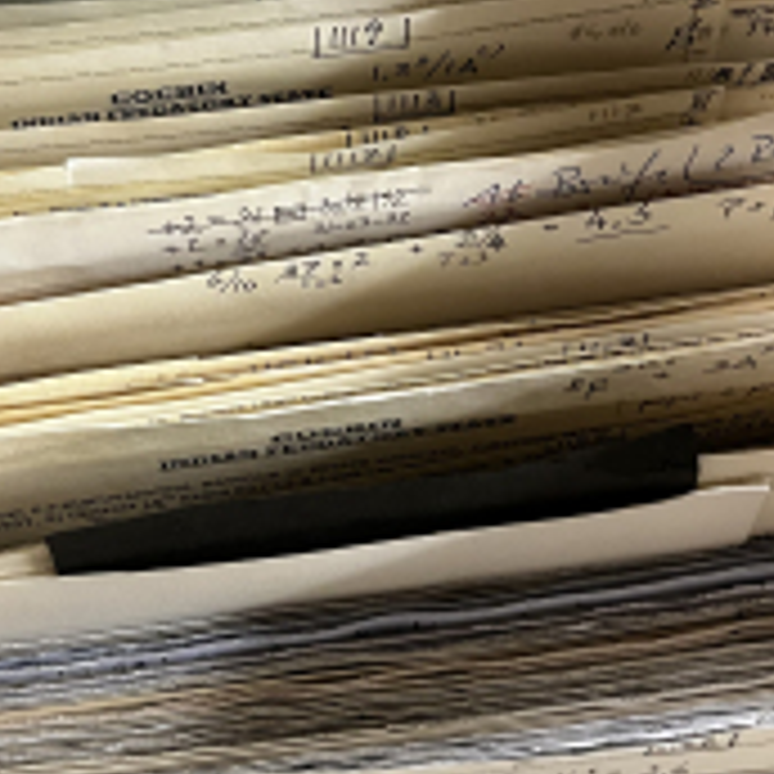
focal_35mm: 60
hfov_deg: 28.4
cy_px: 234
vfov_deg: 28.3
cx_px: 252
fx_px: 1518
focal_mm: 5.1
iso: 250
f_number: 1.6
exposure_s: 1/50
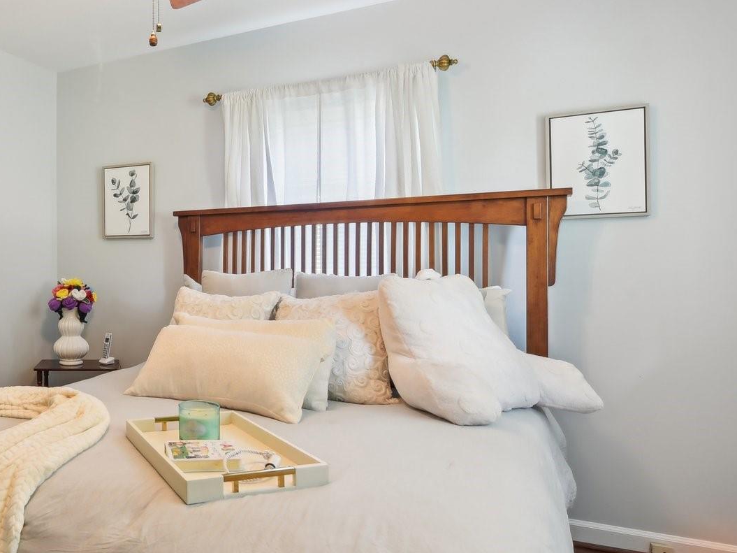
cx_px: 108
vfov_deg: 49.7
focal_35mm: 28
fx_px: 596
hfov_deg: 56.8
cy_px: 265
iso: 200
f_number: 8
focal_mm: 15
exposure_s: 1/3.33
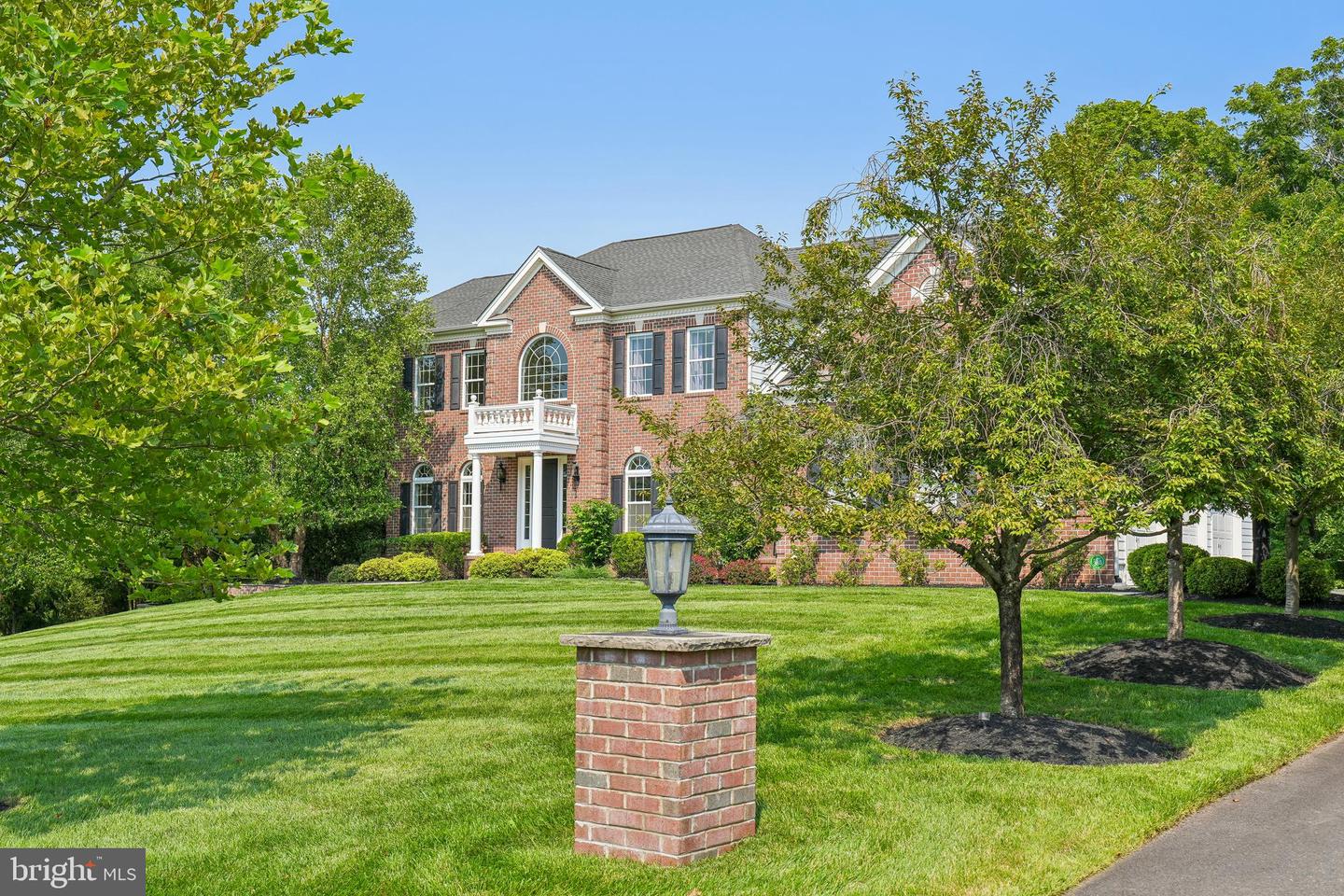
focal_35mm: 36
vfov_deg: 36.9
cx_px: 672
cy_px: 448
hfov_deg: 53.1
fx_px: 1344
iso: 100
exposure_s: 1/200
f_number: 8
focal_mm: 36
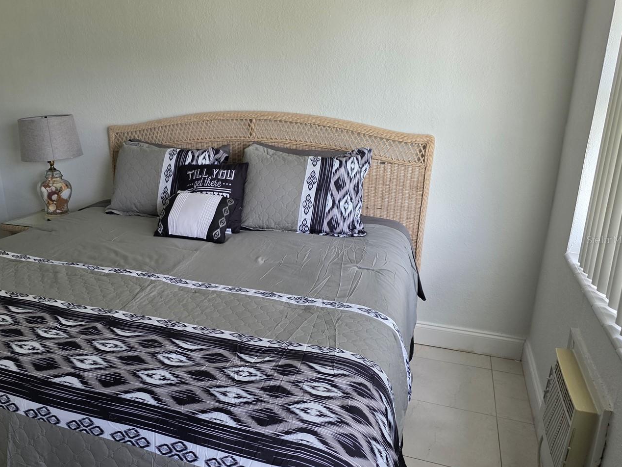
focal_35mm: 29
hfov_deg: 61.0
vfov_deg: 48.2
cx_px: 241
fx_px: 521
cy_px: 239
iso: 160
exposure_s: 1/180
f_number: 1.7
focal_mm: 6.3
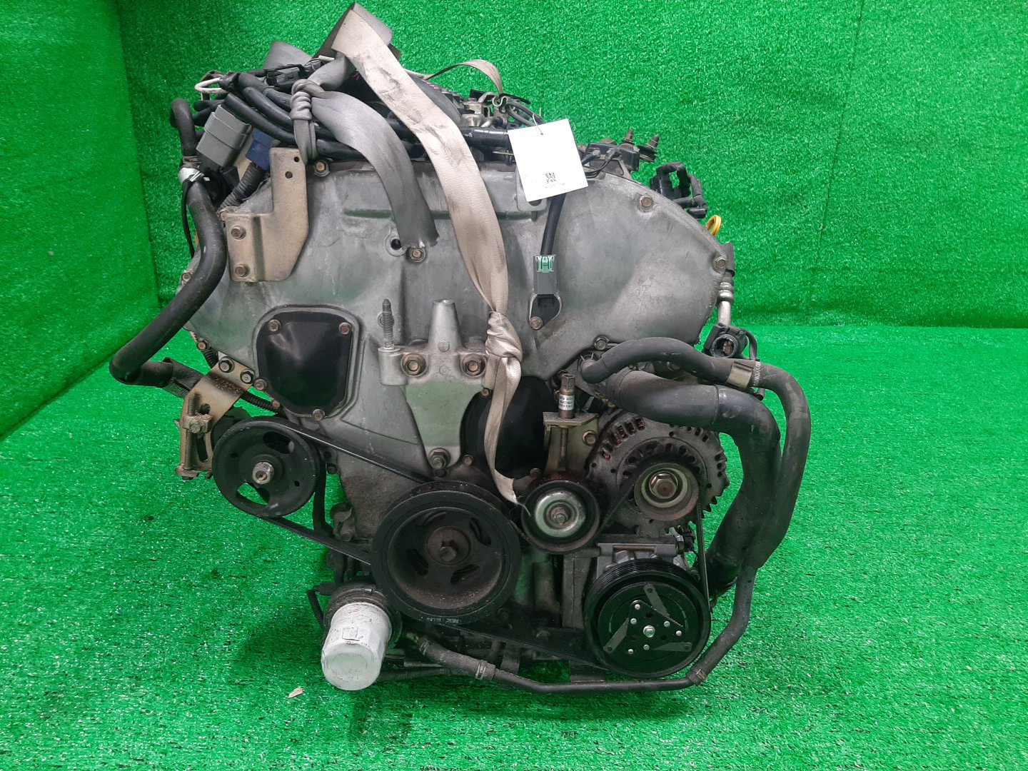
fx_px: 772
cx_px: 514
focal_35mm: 26
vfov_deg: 53.1
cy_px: 386
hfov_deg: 67.3
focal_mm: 3.93
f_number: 1.7
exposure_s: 1/50
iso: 146
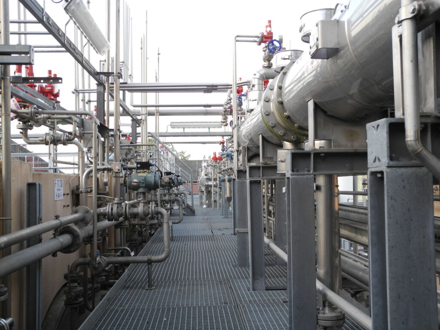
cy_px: 165
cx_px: 220
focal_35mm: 38
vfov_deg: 37.7
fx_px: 483
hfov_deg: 49.0
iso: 100
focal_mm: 8.1
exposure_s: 1/60
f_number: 3.5
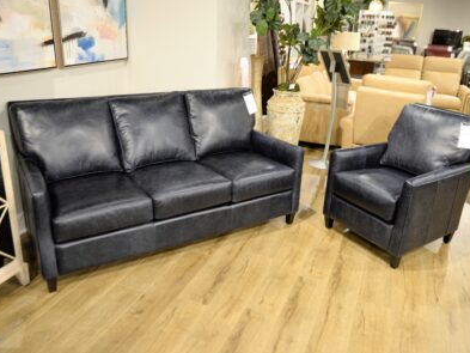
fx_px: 448
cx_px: 252
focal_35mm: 33
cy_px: 177
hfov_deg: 55.3
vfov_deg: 43.0
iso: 1250
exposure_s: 1/125
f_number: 2.8
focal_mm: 30
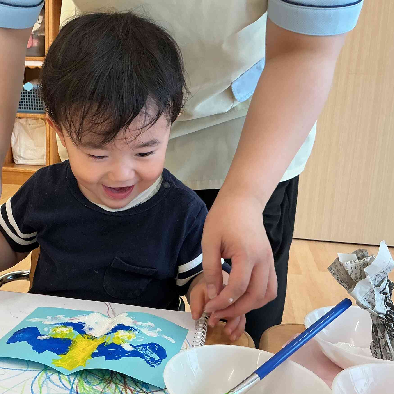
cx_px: 107
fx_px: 567
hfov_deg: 37.6
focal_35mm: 44
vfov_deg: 38.3
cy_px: 210
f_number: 1.8
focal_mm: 3
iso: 50
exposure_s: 1/120
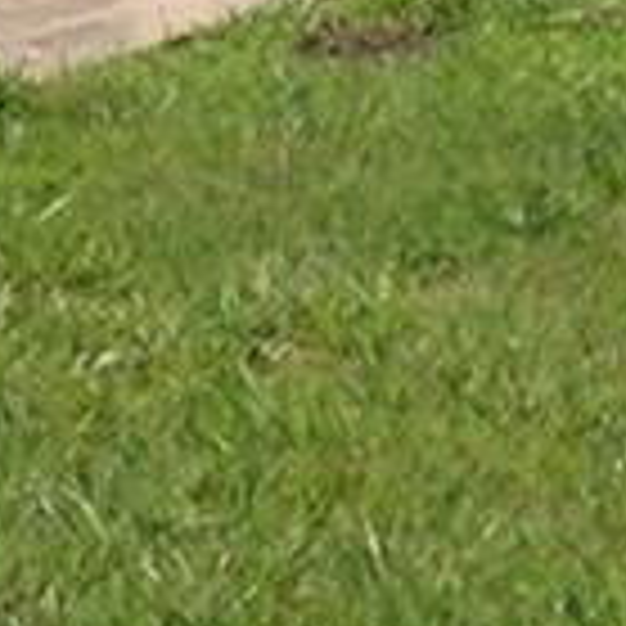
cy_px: -833
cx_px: -140
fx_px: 4399
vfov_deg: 7.6
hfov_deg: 8.1
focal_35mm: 215
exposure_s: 1/1159
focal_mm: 3.3
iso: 25
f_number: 2.4
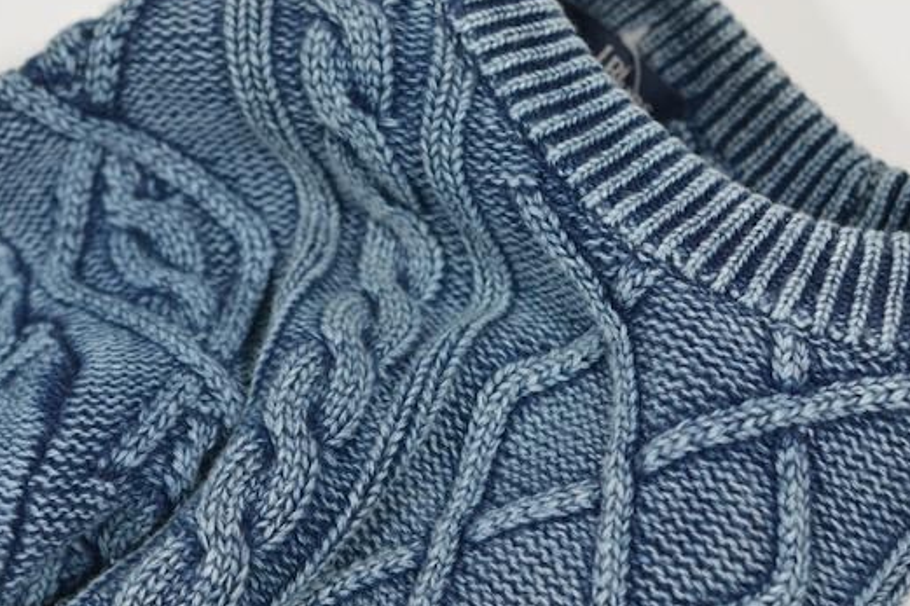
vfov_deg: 14.9
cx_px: 435
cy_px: 300
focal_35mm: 92
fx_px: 2325
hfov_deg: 22.1
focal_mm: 40
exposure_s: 1/80
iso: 400
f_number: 4.5
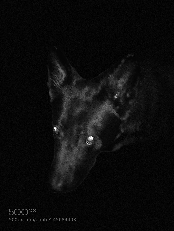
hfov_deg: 25.7
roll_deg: +1.8
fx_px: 382
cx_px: 87
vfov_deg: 33.8
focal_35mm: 57
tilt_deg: -43.3
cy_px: 116
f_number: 2.8
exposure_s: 1/60
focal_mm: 6.6
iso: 800
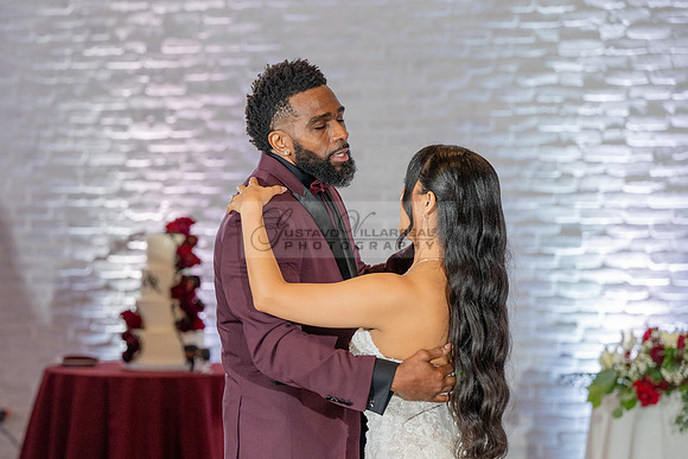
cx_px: 274
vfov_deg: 9.9
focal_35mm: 138
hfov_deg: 14.8
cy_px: 276
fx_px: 2646
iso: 1600
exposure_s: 1/125
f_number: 3.5
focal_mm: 115
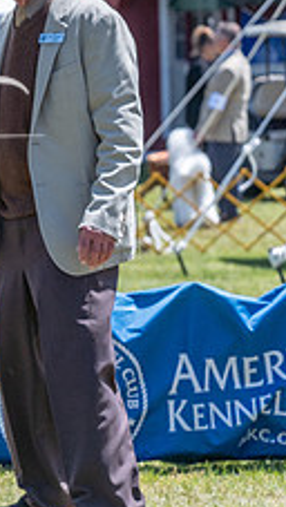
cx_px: -349
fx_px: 3997
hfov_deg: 4.0
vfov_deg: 7.3
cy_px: 256
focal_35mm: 297
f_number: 6.3
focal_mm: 111
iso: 1000
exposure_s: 1/2500
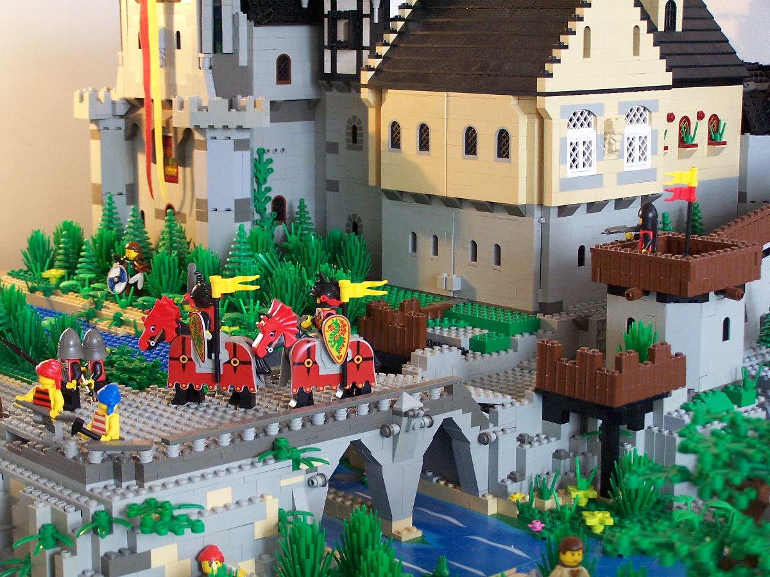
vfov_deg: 21.3
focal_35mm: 69
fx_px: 1535
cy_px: 288
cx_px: 385
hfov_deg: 28.2
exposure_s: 1/10
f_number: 3.2
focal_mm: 11.5
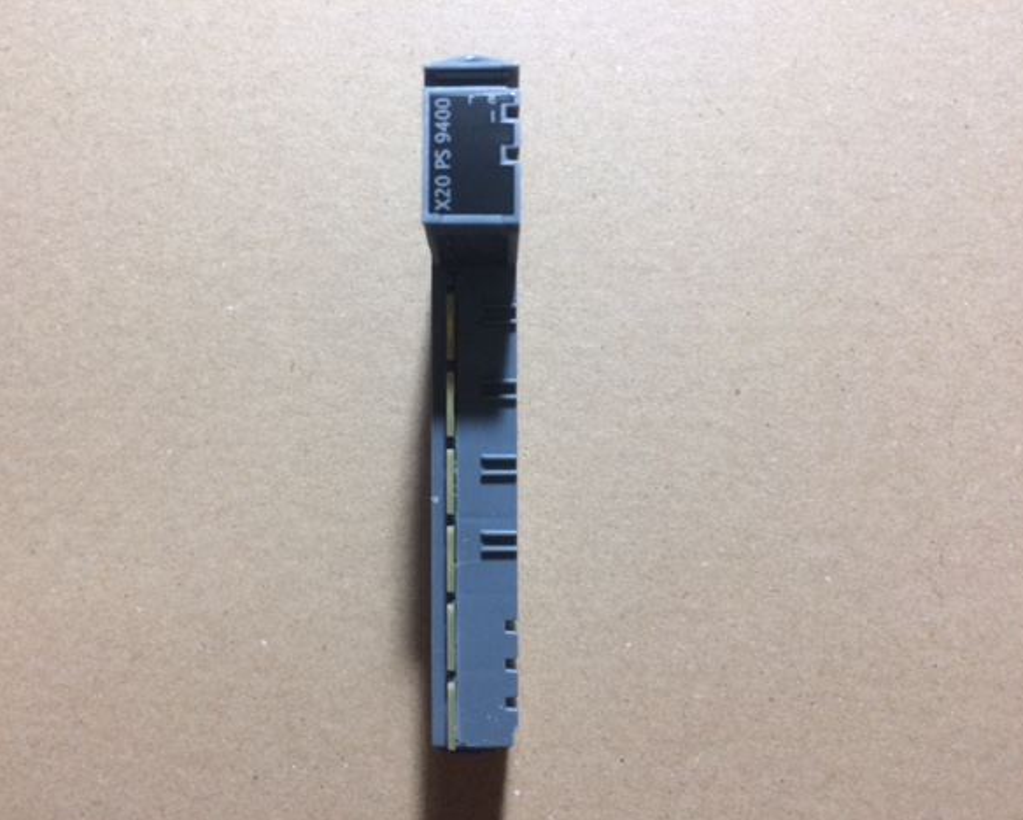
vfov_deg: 47.2
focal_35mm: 31
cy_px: 417
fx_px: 939
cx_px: 475
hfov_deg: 57.1
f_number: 2.2
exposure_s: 1/33
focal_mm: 4.15
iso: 200
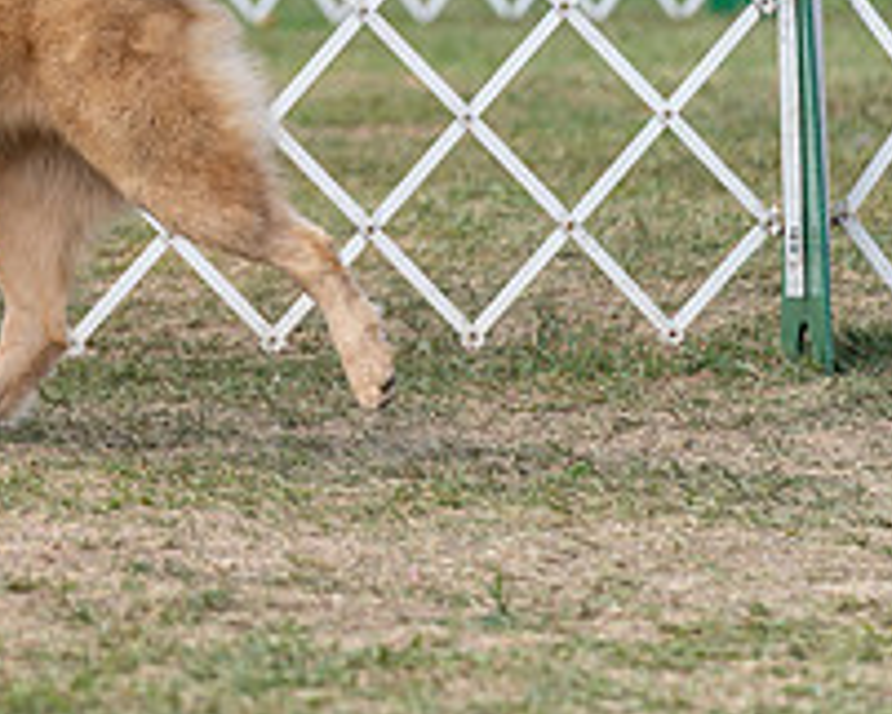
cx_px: -344
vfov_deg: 3.2
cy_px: -222
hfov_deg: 4.0
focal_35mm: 486
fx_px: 12837
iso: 400
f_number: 4
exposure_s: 1/2000
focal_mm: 154
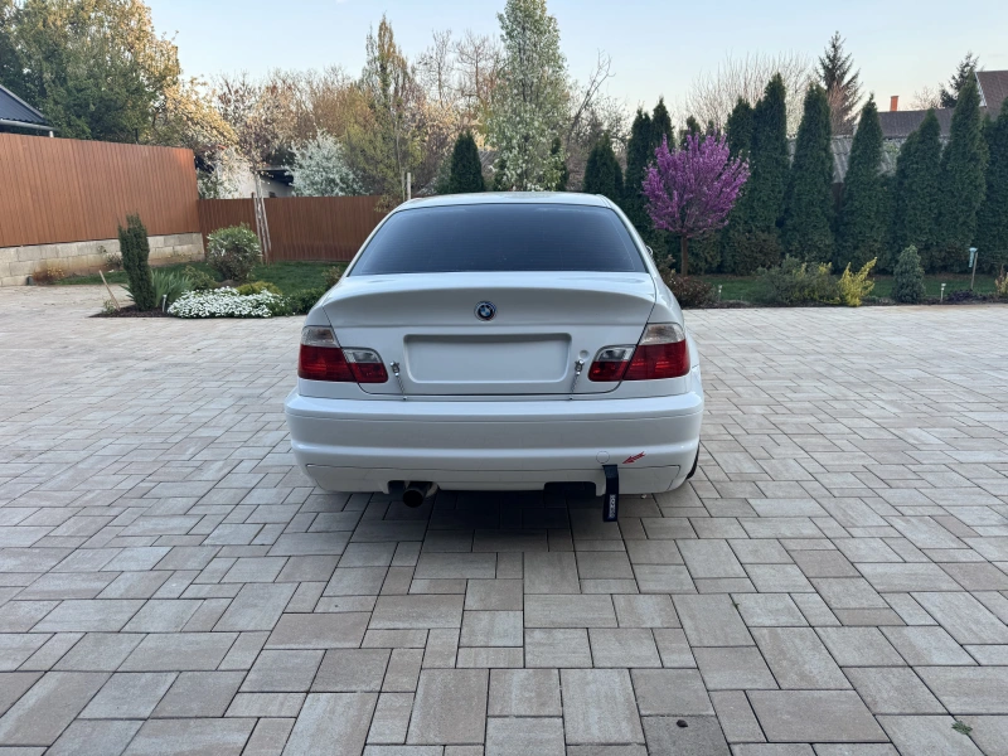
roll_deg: +1.7
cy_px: 378
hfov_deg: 71.6
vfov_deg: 56.8
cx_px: 504
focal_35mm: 24
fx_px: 699
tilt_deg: -15.1
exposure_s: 1/189
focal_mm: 6.76
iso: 64
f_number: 1.78
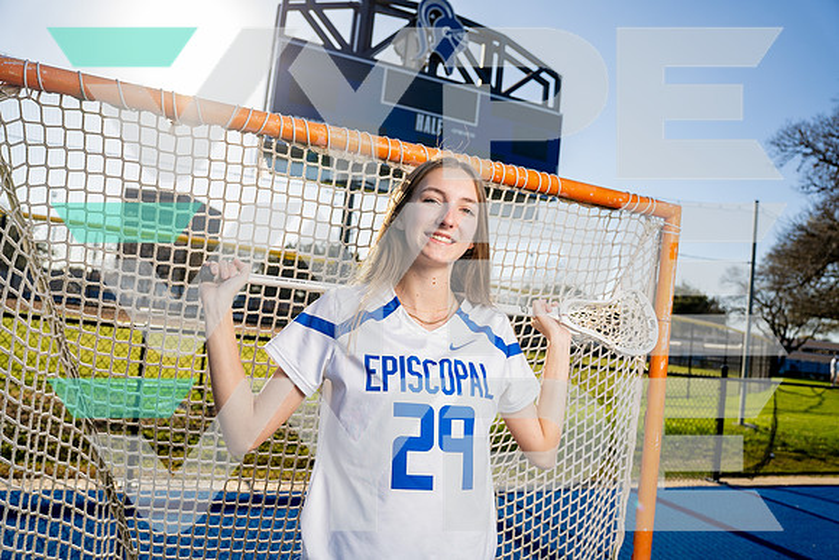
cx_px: 420
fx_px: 653
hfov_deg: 65.5
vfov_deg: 46.4
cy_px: 280
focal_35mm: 28
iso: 100
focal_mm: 28
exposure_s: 1/640
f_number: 4
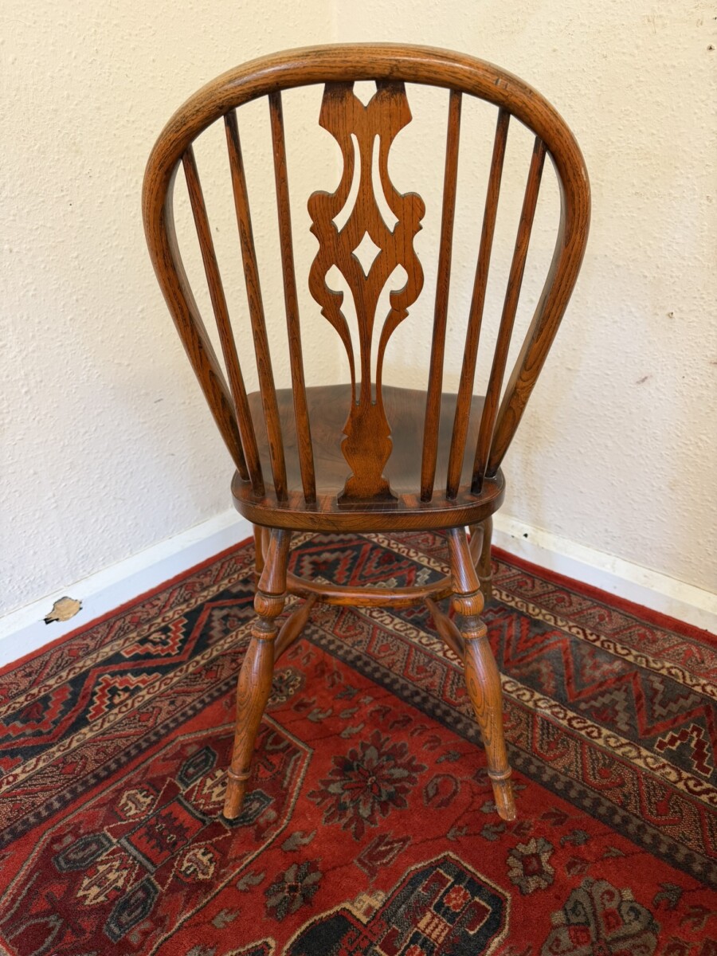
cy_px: 478
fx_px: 663
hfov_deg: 56.8
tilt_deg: -26.6
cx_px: 358
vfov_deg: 71.6
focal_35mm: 24
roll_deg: -0.4
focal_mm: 6.76
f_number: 1.78
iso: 125
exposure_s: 1/50
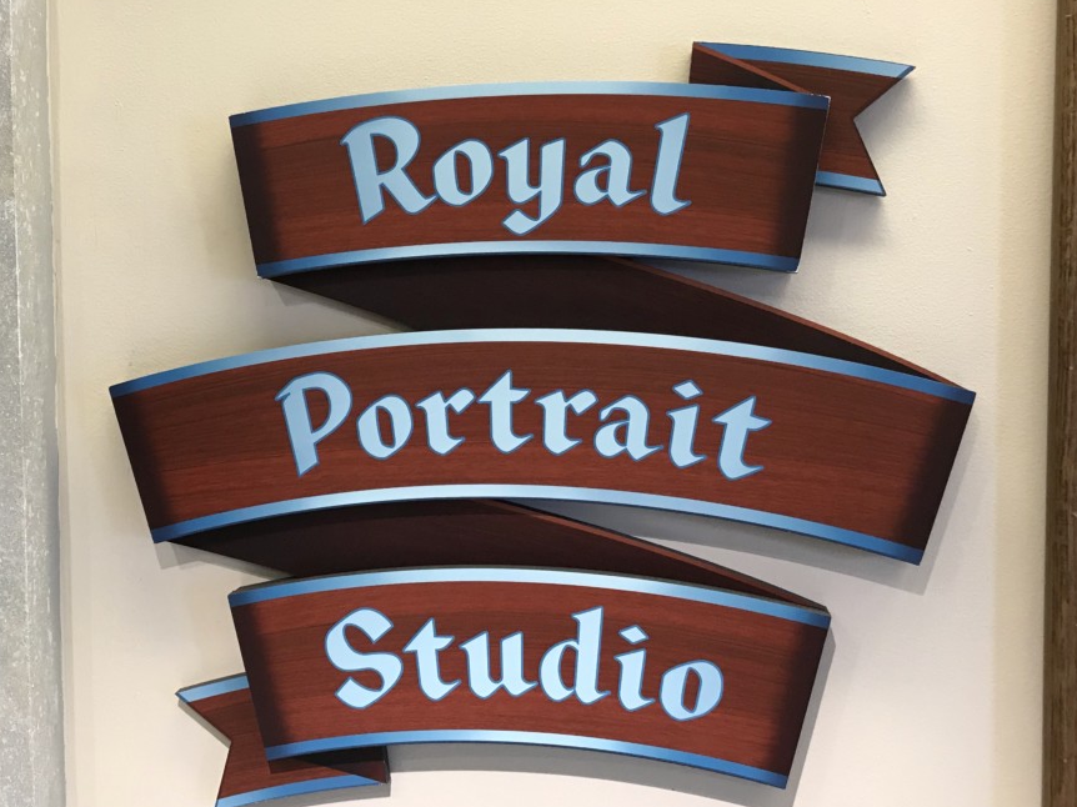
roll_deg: +1.2
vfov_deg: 36.8
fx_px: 1213
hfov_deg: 47.7
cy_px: 389
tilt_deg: -4.5
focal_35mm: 39
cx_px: 444
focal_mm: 3.99
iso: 40
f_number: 1.8
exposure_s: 1/30
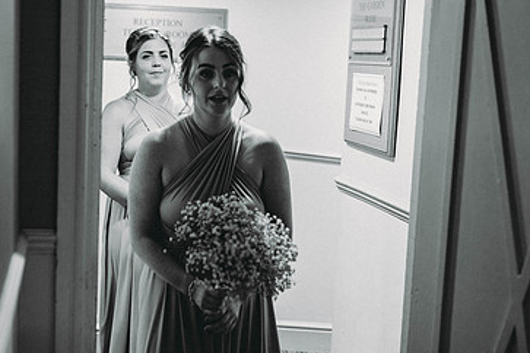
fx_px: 824
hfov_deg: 35.6
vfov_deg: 24.2
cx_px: 226
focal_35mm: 56
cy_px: 164
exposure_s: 1/160
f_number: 1.6
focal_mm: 35
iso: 320
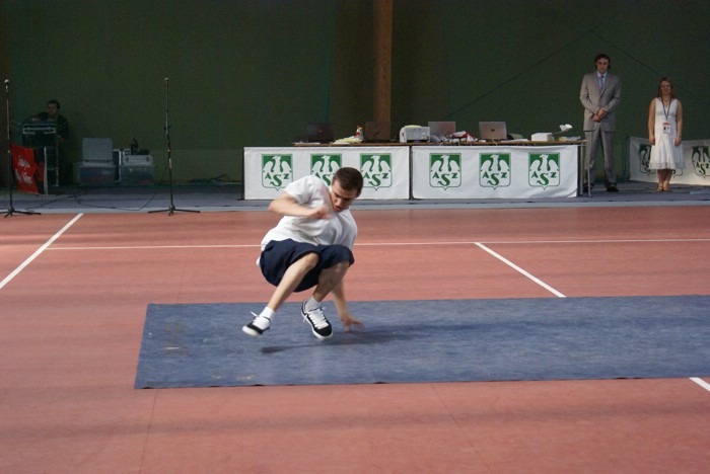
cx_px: 355
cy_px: 237
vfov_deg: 13.1
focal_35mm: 105
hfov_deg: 19.4
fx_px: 2072
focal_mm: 70
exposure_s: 1/160
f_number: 5.6
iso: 800
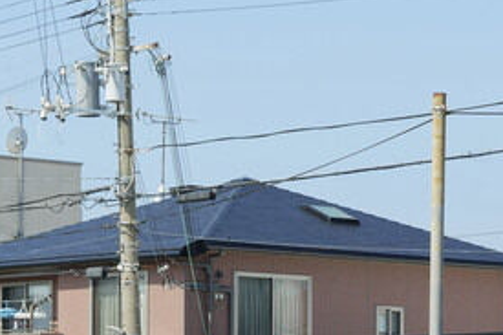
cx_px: 728
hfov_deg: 10.9
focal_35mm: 183
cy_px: 416
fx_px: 2555
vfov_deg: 7.4
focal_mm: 63
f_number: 18
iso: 250
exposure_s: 1/160
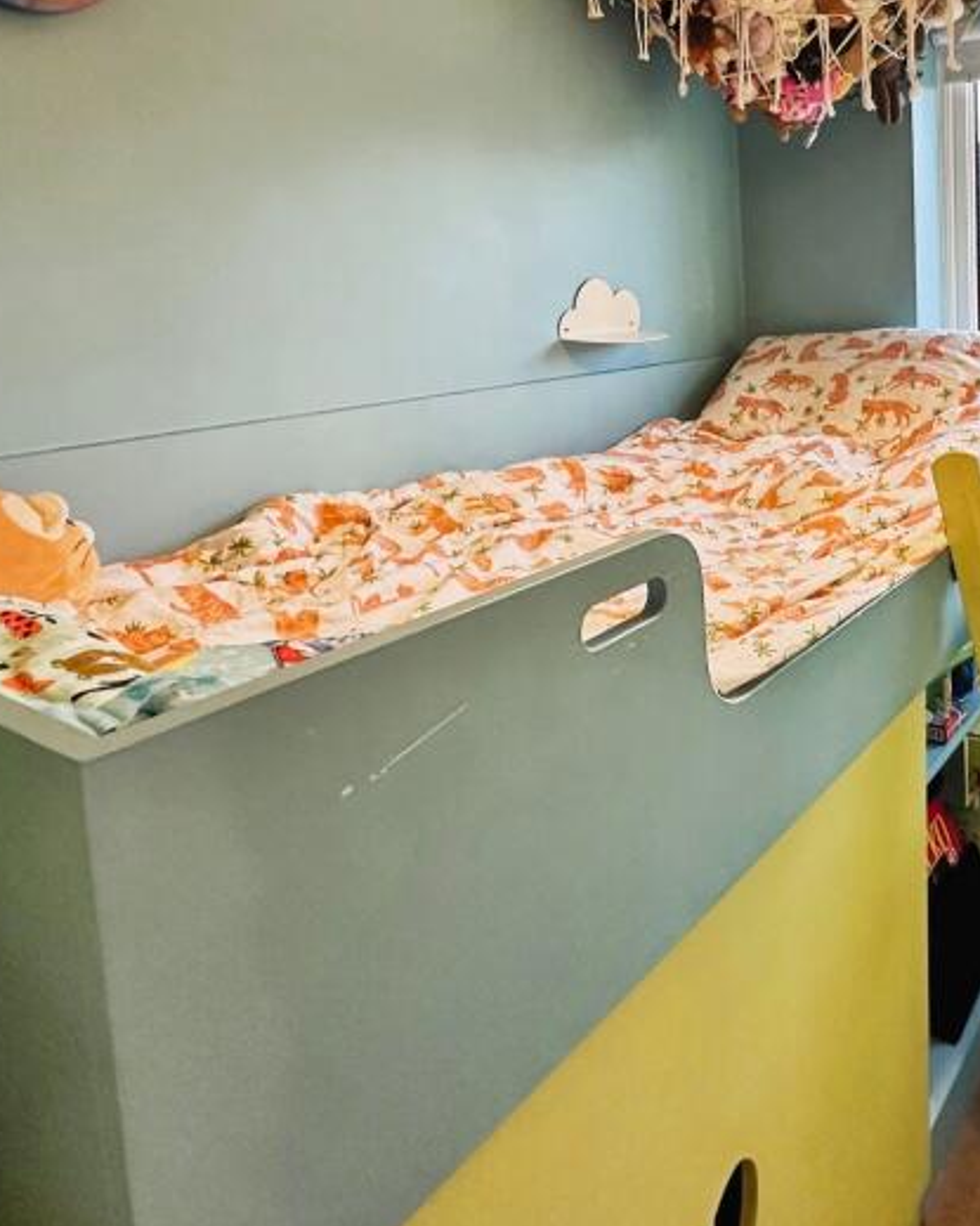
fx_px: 979
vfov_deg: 63.5
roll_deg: +1.0
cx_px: 682
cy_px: 490
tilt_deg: -8.3
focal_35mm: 27
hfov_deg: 51.8
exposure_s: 1/100
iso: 250
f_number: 2.2
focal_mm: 2.22
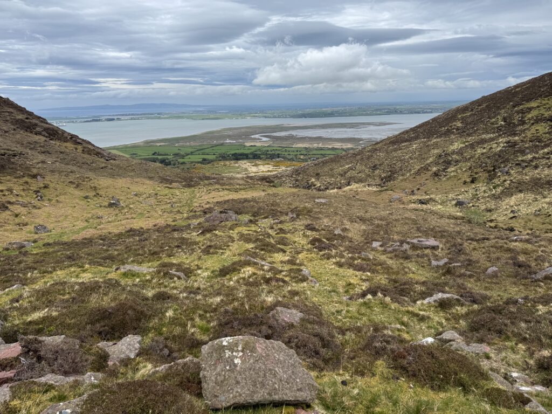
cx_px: 276
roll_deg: +2.2
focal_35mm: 24
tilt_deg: -17.3
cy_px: 207
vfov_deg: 56.8
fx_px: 383
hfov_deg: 71.6
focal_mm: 6.76
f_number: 1.78
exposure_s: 1/4310
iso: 80
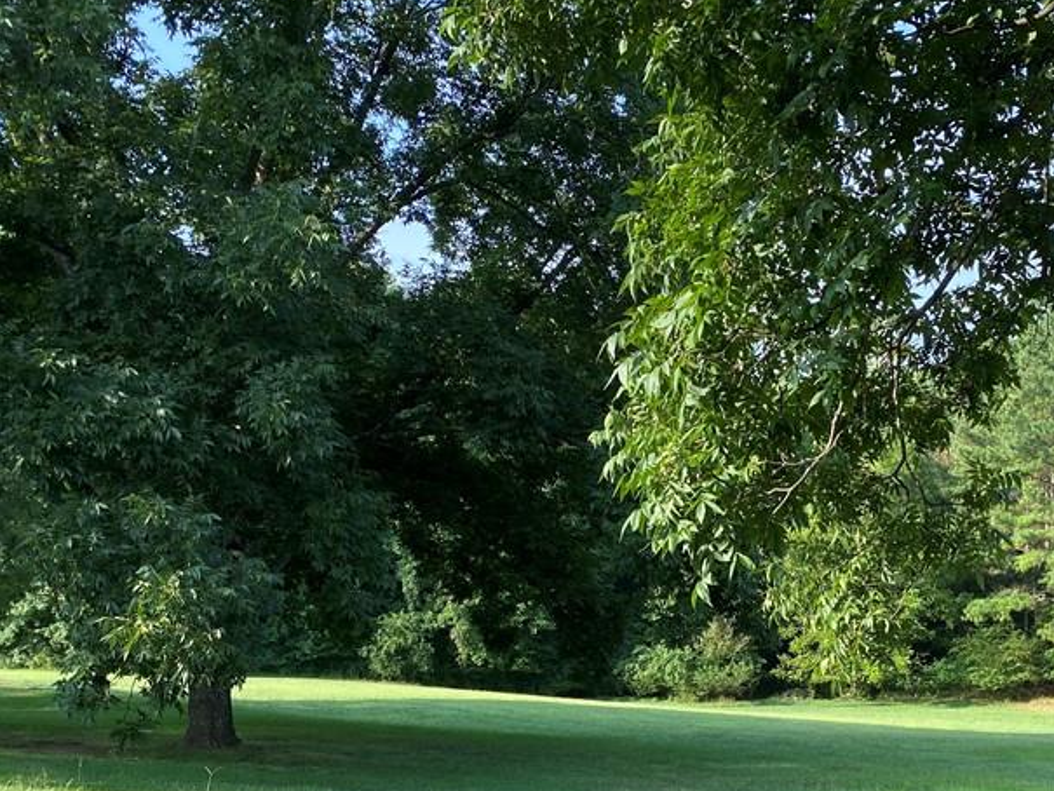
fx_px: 1340
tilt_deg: -1.4
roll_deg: +0.8
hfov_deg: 41.8
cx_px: 779
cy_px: 641
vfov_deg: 31.9
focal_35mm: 44
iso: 32
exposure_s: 1/428
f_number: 1.8
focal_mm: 4.25
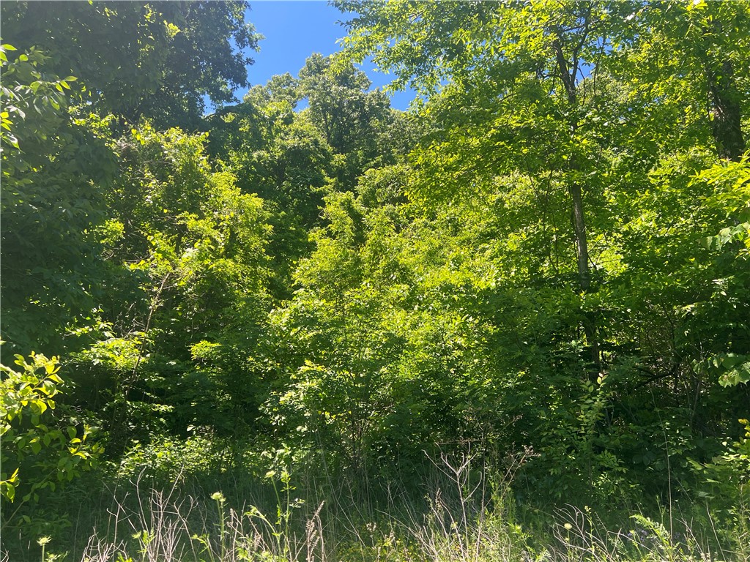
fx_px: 563
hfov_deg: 67.3
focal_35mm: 26
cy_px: 281
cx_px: 375
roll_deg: -2.3
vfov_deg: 53.1
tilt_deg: +15.5
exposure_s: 1/949
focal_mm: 5.7
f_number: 1.5
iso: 50
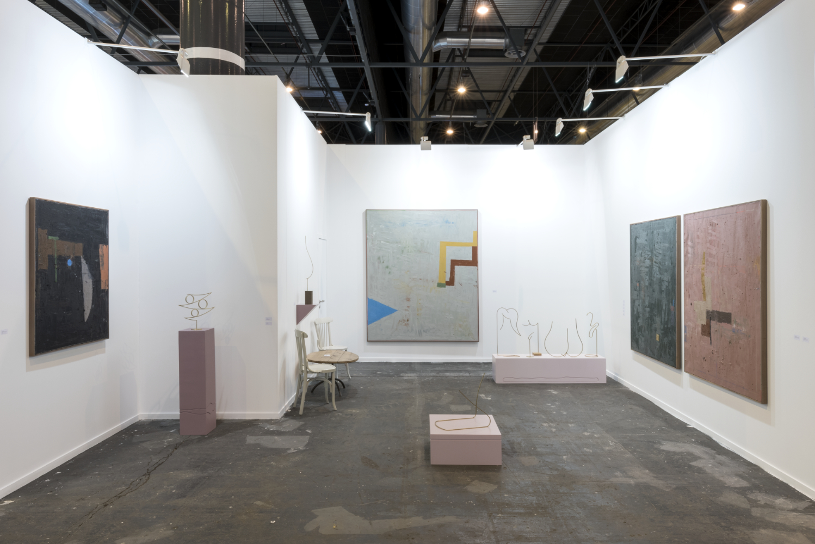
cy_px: 272
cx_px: 408
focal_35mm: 19
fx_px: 430
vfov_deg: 64.6
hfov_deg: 86.9
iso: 64
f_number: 16
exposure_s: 2
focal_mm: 19
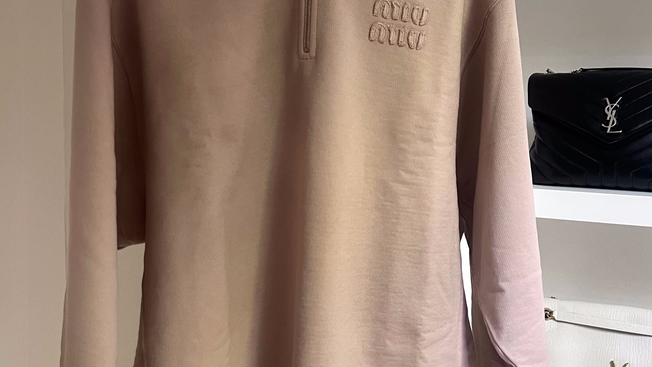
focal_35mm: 38
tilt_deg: -2.6
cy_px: 136
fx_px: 657
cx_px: 324
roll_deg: +1.2
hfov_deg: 52.8
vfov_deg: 31.0
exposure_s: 1/60
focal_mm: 5.7
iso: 200
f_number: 1.5
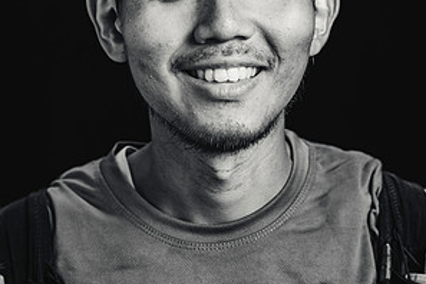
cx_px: 214
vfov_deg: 12.9
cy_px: 87
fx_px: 1254
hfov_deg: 19.3
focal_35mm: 106
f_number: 5
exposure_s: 1/100
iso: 100
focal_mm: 70
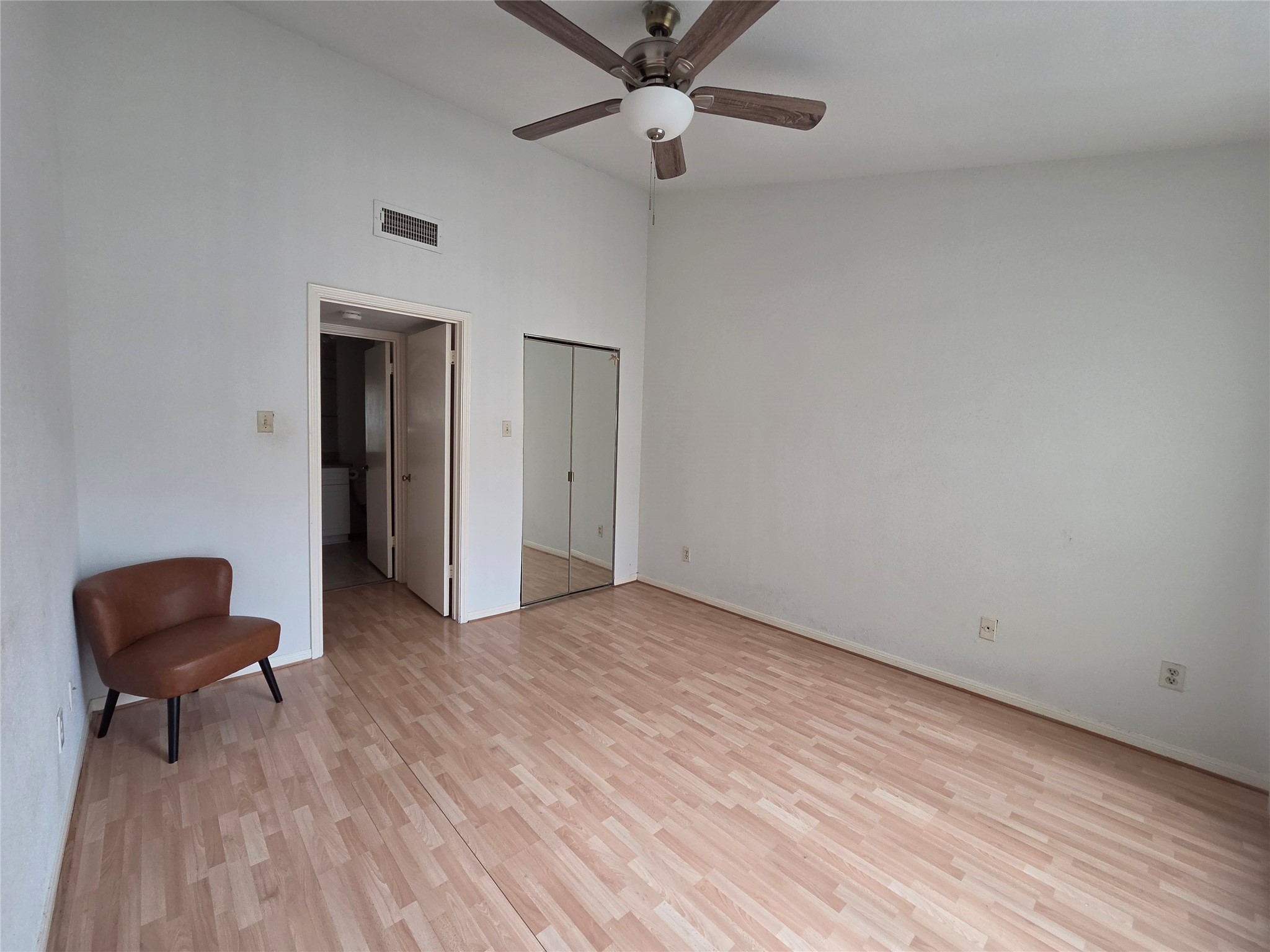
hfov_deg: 106.2
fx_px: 477
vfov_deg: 89.9
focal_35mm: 13
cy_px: 476
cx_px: 635
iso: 250
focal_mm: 2.2
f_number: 2.2
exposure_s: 1/120
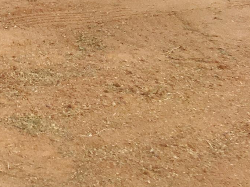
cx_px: -293
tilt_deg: -9.2
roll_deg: -0.8
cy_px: -111
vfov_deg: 11.0
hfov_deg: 12.8
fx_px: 924
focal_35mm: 128
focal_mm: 4.15
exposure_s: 1/2849
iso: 25
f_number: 2.2
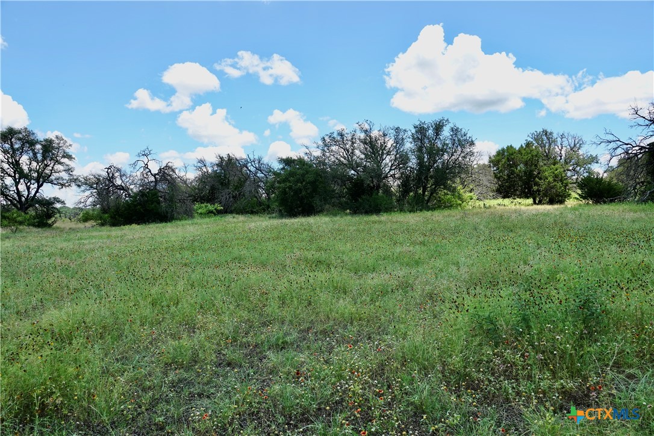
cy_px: 218
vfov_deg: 43.6
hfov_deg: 61.9
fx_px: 545
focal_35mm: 30
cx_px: 327
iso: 100
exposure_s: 1/500
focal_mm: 11.03
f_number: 4
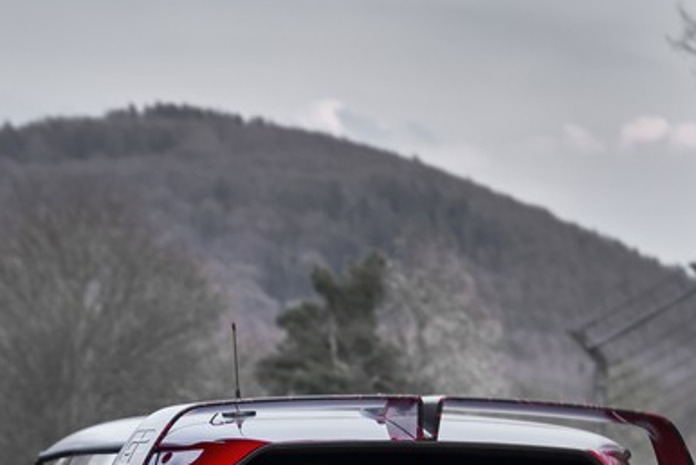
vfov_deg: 8.1
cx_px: 444
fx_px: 3231
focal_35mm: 167
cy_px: 590
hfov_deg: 12.3
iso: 400
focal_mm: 63
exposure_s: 1/125
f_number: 4
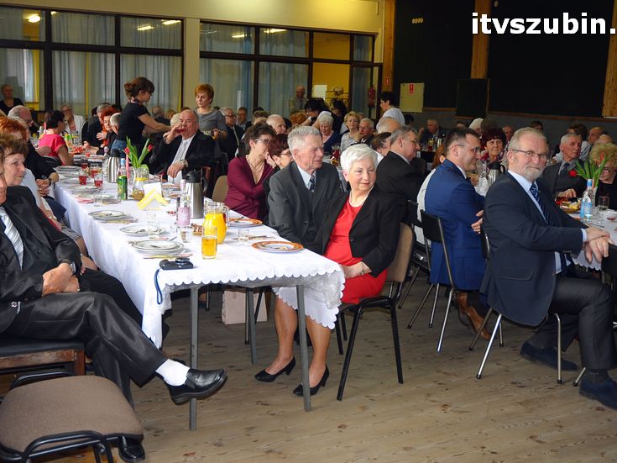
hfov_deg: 46.8
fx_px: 713
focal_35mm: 40
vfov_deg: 35.9
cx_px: 304
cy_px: 236
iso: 500
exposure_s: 1/60
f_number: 3.8
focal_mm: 24
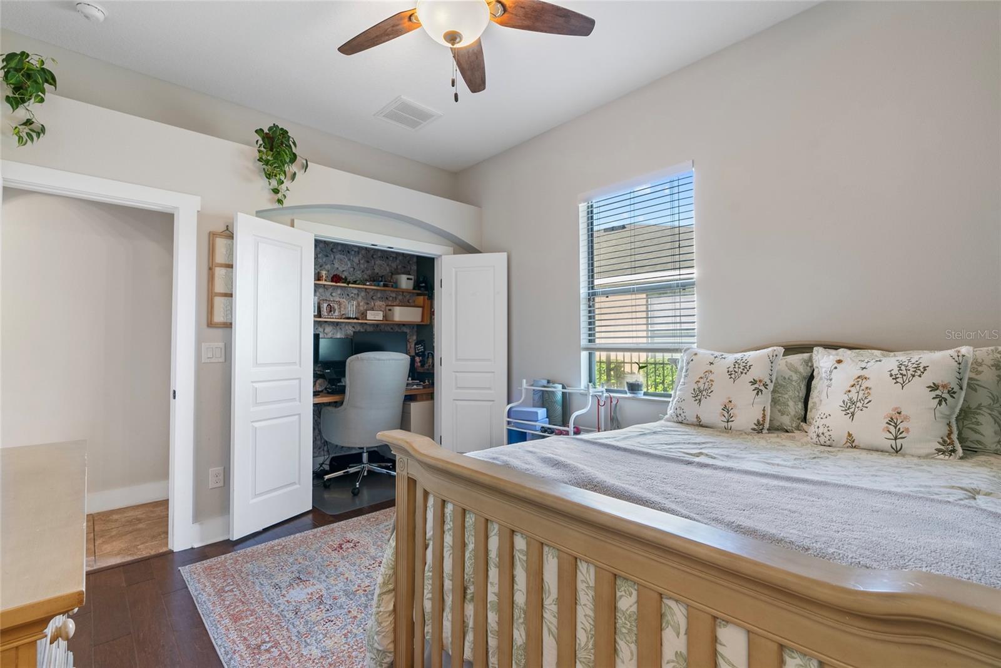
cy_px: 334
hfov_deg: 96.7
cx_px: 500
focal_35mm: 16
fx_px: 445
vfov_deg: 73.8
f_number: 8
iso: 400
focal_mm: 16
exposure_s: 1/1.25
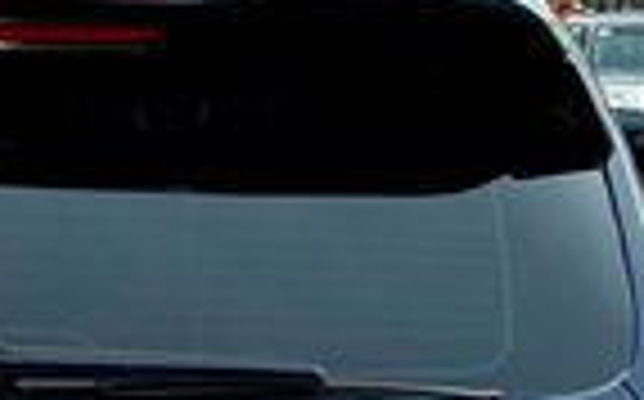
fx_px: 3997
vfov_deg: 5.7
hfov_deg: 9.1
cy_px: 562
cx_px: -50
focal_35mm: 228
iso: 64
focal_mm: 6.76
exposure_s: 1/1172
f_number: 1.78
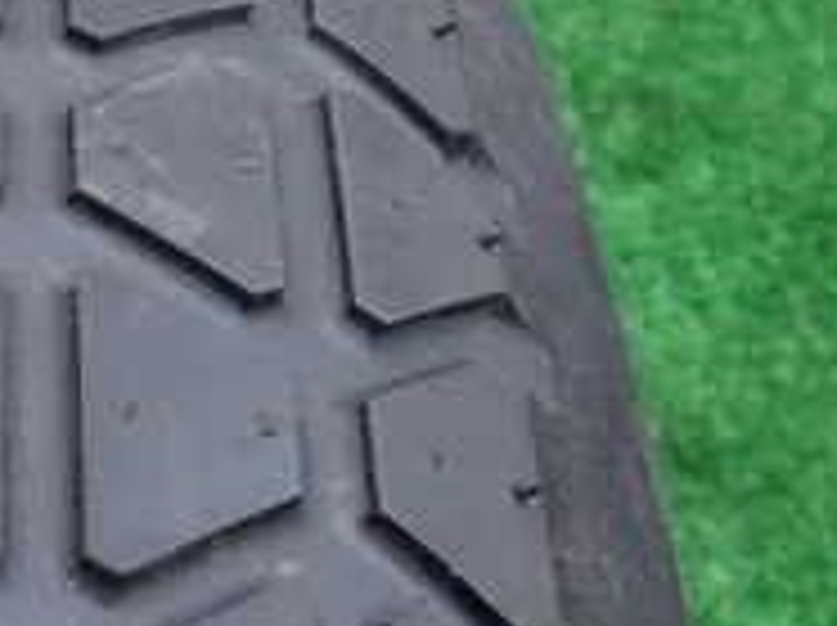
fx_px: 2342
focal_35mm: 97
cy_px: 189
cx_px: -58
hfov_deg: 19.5
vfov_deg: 15.2
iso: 100
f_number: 3.2
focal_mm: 5.4
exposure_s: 1/125
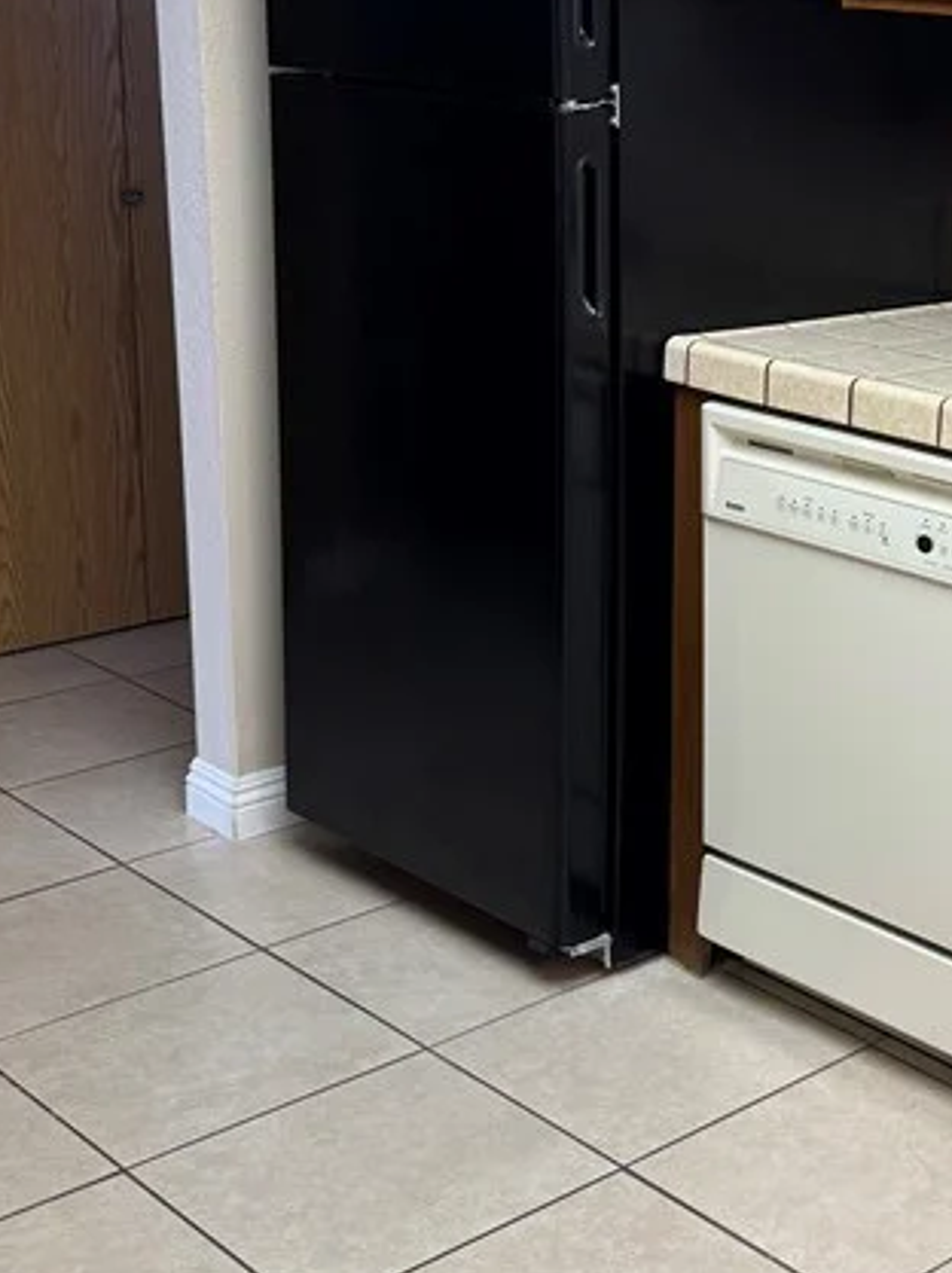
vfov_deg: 32.4
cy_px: 412
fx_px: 2167
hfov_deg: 23.3
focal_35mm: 59
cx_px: 1050
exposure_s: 1/60
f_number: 1.78
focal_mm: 6.76
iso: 125
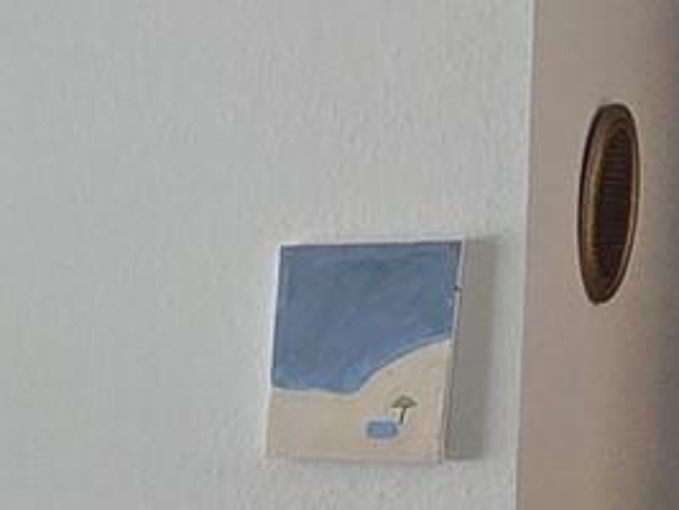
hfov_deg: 15.8
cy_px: 734
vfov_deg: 14.0
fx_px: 1963
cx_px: -641
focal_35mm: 100
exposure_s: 1/60
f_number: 2.2
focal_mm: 2.2
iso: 100
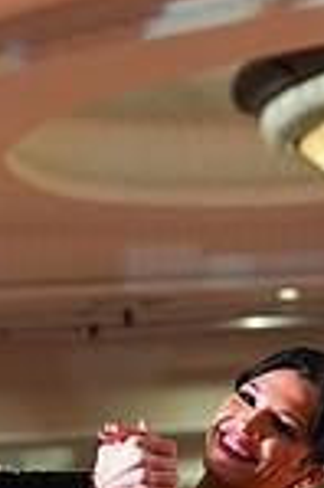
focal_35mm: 339
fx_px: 4587
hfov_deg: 4.0
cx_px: 129
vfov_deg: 6.0
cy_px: 779
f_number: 4.5
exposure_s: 1/400
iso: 6400
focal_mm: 87
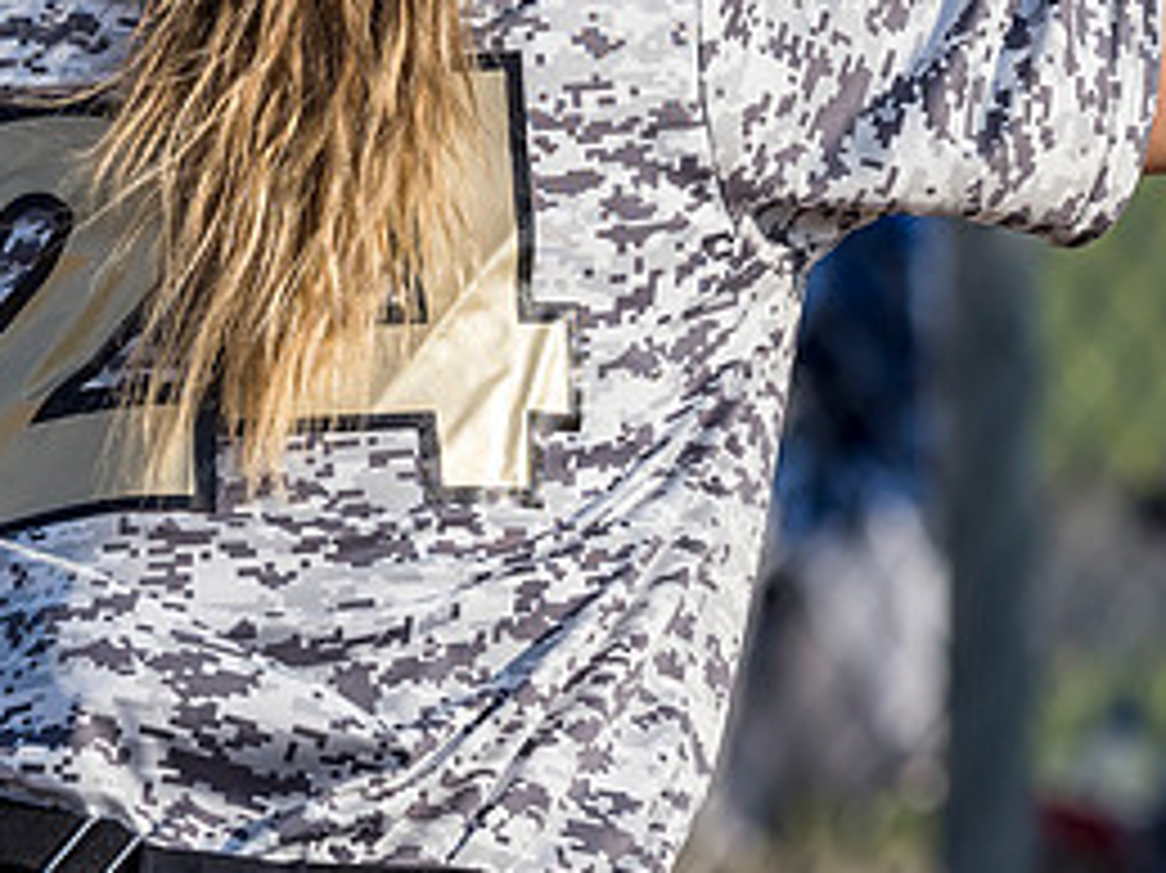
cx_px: 180
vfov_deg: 1.0
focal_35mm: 1520
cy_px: 37
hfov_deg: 1.3
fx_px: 51176
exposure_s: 1/1600
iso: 400
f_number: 5.6
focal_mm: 300
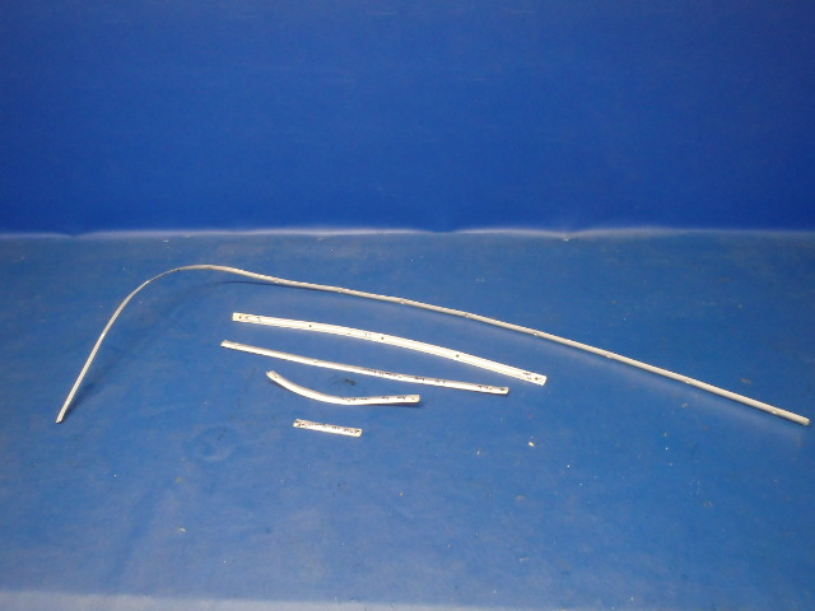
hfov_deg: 63.4
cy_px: 306
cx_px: 408
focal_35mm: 28
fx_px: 659
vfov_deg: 49.7
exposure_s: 1/30
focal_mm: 5
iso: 640
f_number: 3.9
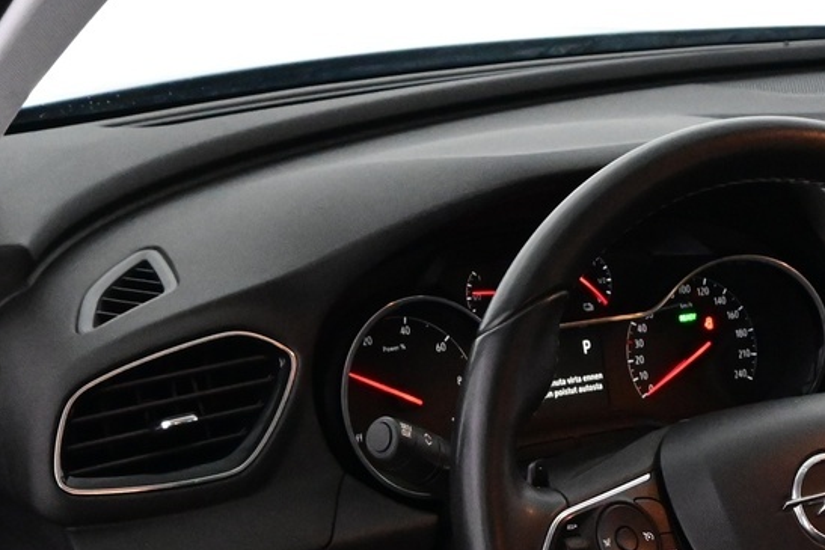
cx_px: 665
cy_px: 678
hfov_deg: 24.9
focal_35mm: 80
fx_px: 1834
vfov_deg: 16.3
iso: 5000
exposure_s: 1/30
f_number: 8
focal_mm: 18
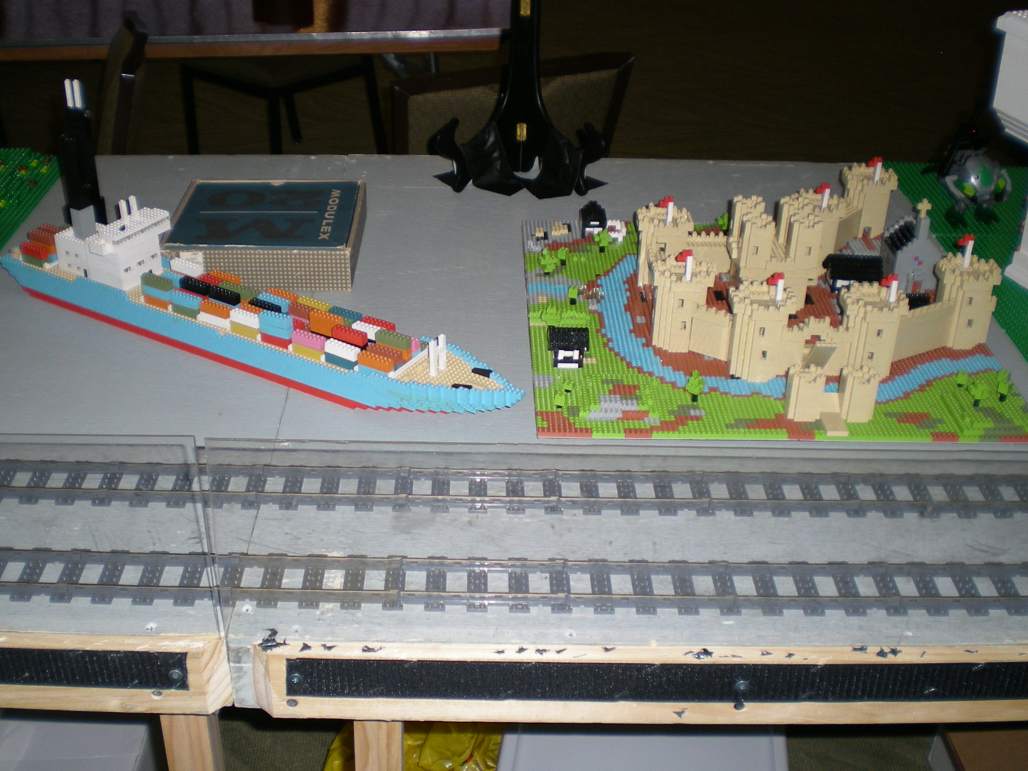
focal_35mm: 42
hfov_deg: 44.7
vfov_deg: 34.4
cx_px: 461
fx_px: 1247
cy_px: 377
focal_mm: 6.3
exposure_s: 1/60
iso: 56
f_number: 3.1
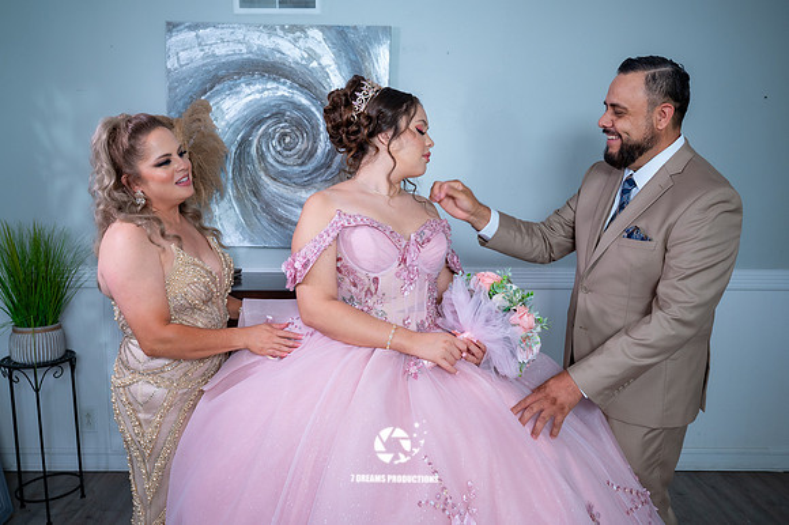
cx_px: 383
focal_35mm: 31
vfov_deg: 42.3
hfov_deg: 60.3
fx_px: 679
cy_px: 255
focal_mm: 30
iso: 1250
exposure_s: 1/60
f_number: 4
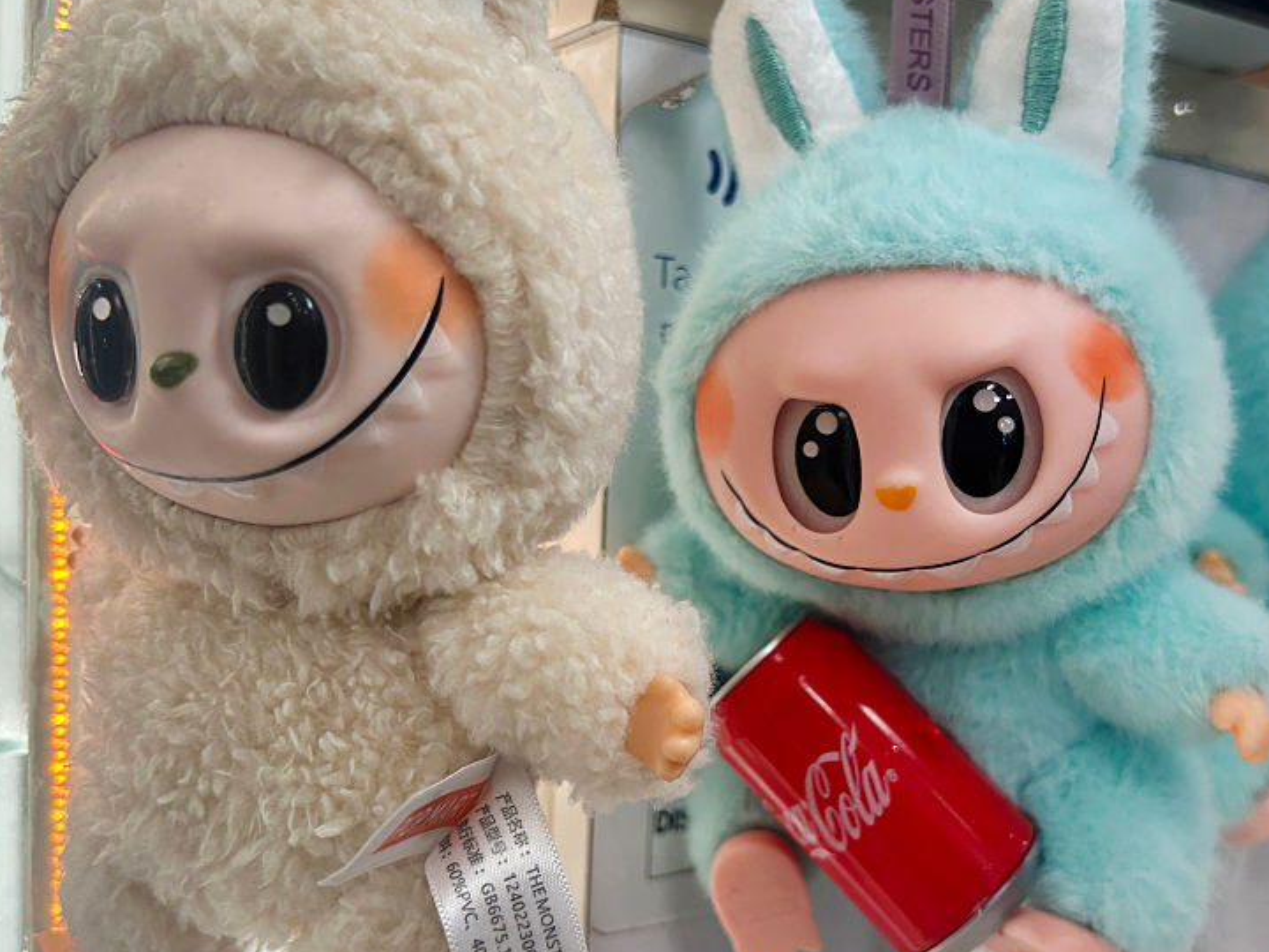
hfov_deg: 49.9
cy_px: 515
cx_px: 749
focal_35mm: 37
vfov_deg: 38.6
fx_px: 1356
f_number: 1.5
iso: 64
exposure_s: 1/120
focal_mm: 5.7
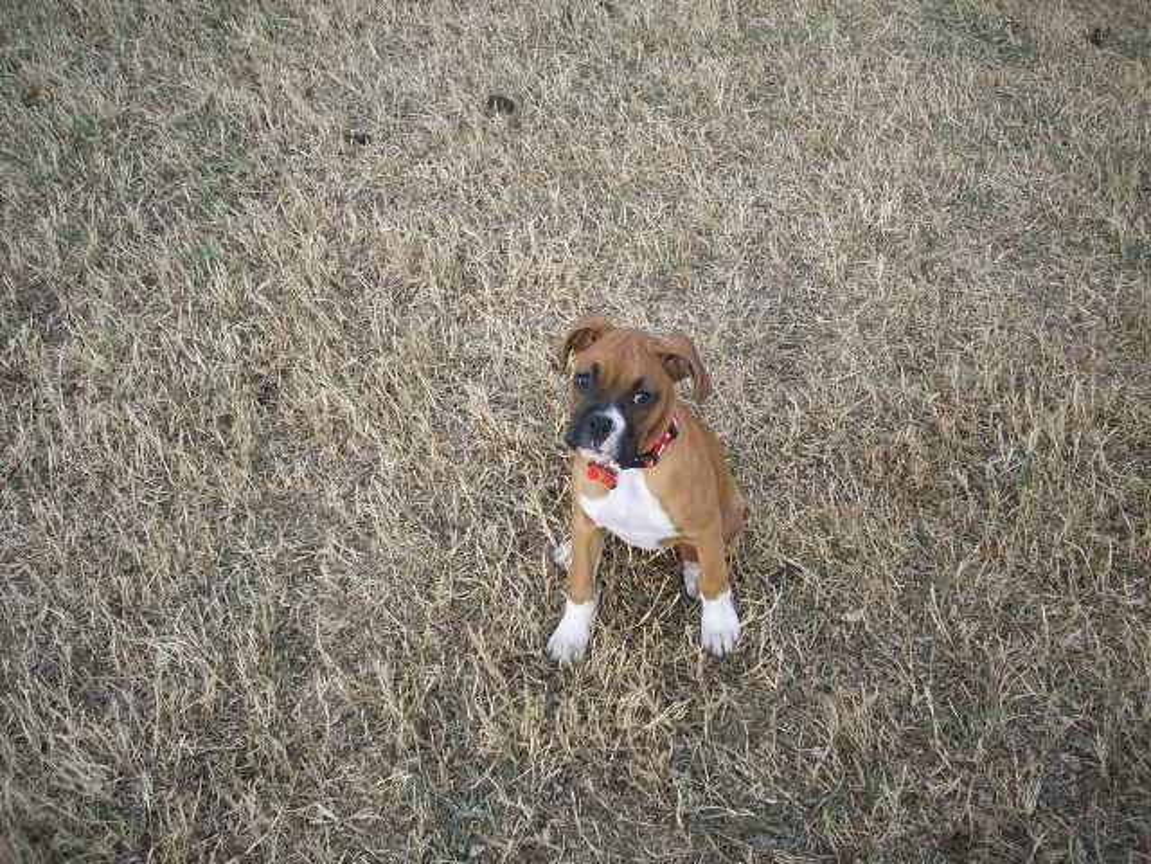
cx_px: 576
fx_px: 1230
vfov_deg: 38.7
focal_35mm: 37
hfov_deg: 50.1
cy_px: 432
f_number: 2.8
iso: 80
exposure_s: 1/245
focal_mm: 6.2
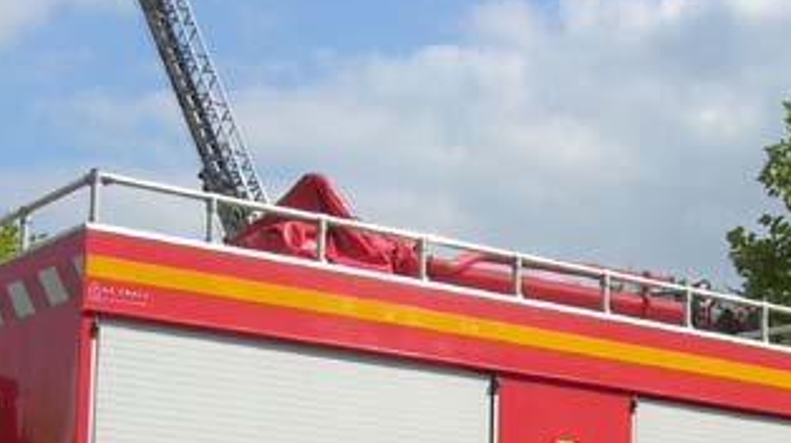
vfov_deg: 12.2
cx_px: 539
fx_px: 1991
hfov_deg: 22.4
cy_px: 624
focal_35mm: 95
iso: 64
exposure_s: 1/650
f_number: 4.8
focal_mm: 7.8
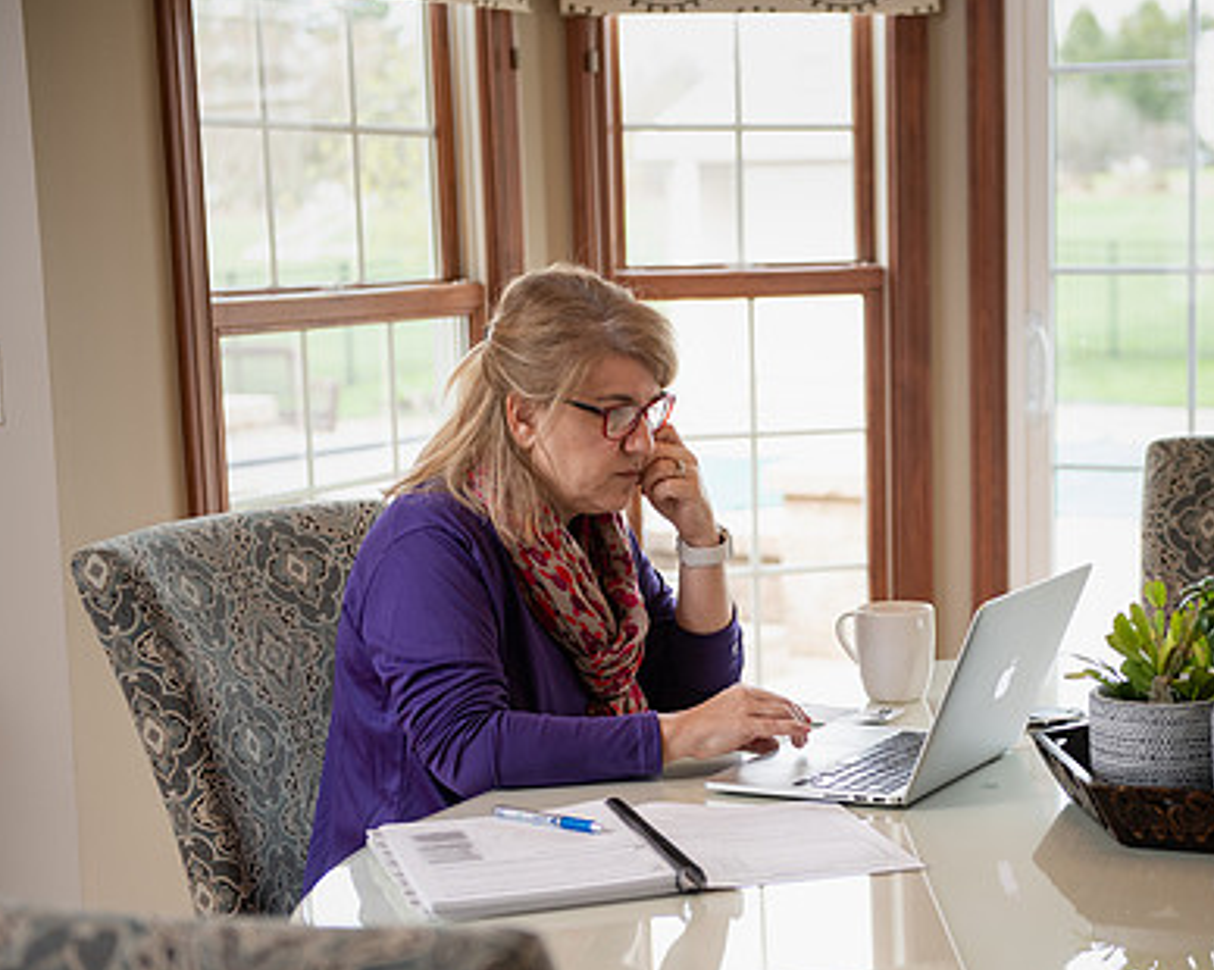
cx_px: 835
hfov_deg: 25.9
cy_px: 590
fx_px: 2622
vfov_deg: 20.9
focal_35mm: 73
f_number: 3.2
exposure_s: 1/200
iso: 400
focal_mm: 52
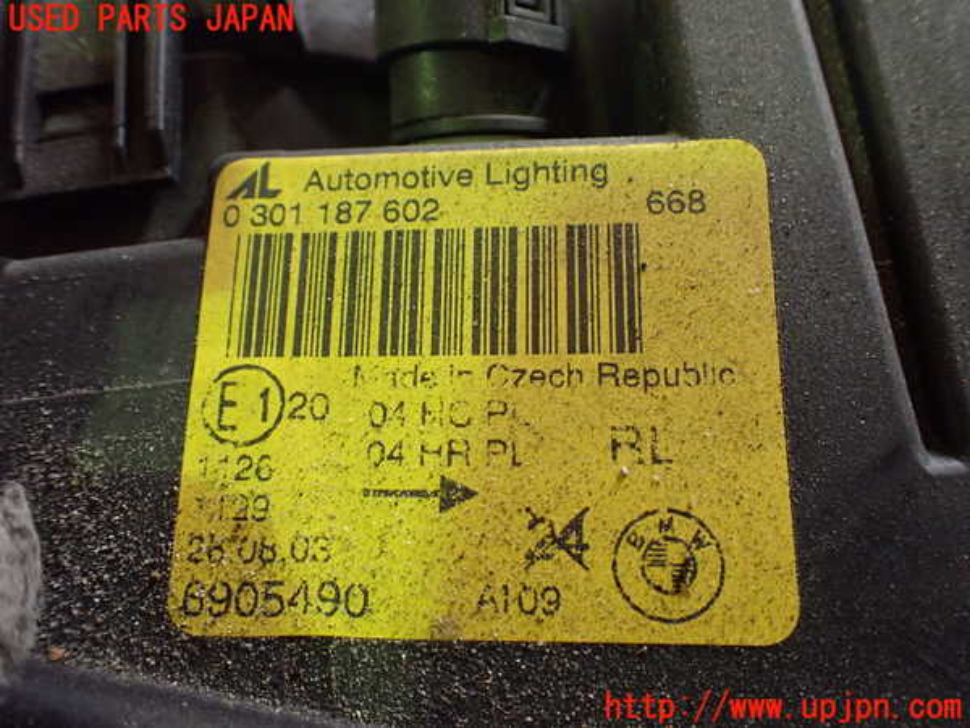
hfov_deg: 60.0
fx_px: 841
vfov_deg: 46.8
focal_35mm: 30
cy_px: 364
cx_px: 485
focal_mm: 5.4
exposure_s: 1/100
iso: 800
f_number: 2.3
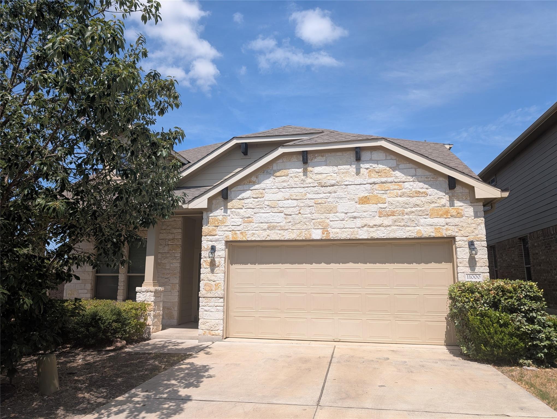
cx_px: 278
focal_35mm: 24
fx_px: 387
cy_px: 210
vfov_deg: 56.9
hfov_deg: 71.5
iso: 27
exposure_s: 1/1302
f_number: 1.68
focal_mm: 6.9
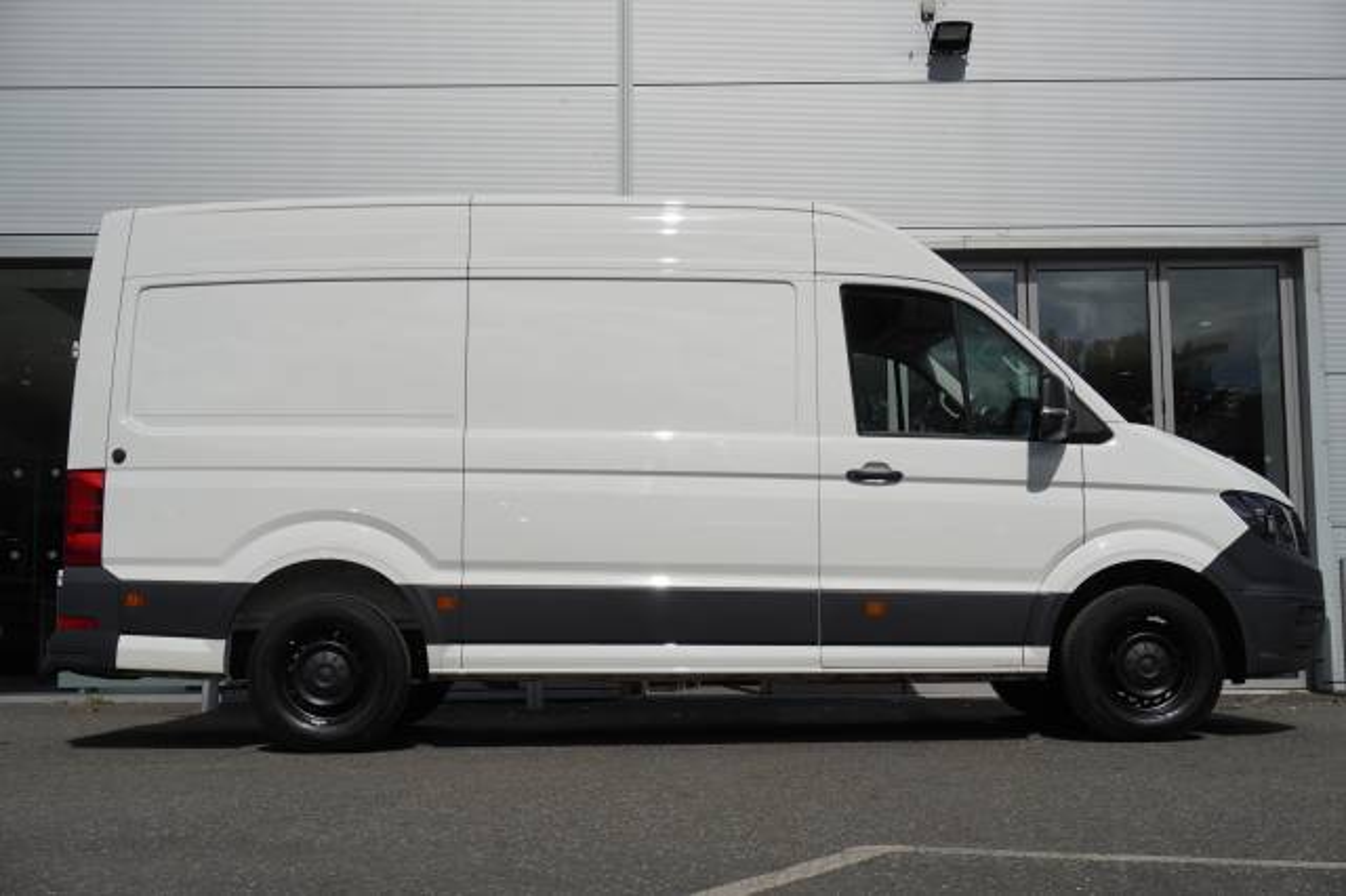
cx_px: 673
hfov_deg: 43.6
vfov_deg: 29.8
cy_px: 448
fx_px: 1682
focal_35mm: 45
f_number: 6.3
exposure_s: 1/3200
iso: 400
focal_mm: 30
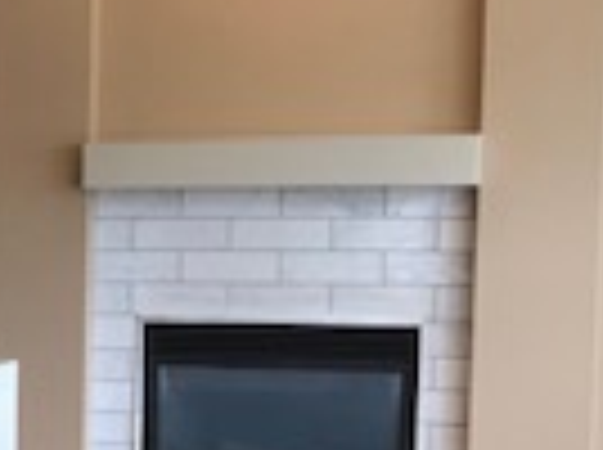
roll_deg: +1.6
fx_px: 2330
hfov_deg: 13.6
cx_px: -387
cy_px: 504
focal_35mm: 134
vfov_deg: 10.9
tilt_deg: -6.7
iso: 25
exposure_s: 1/30
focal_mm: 4
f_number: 1.8
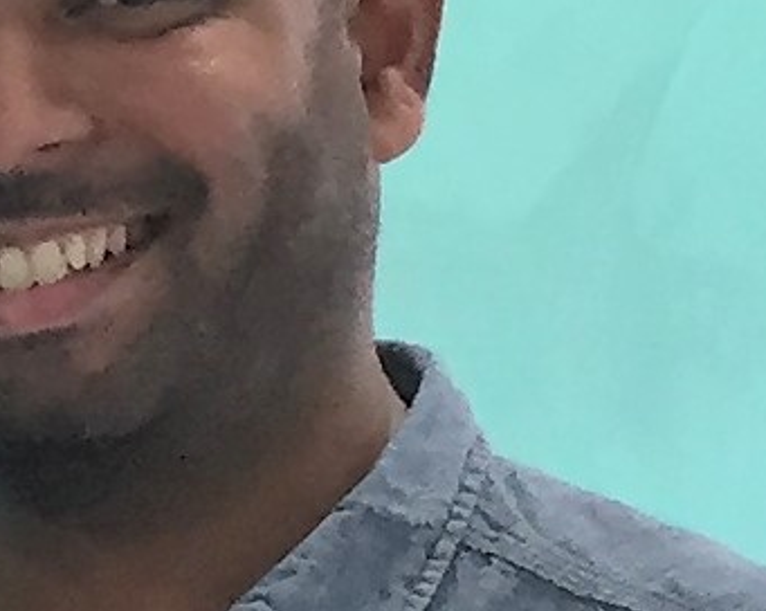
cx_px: -1506
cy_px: 1155
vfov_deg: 7.0
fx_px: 4869
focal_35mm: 215
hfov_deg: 7.8
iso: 50
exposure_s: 1/33
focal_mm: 4.15
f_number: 2.2
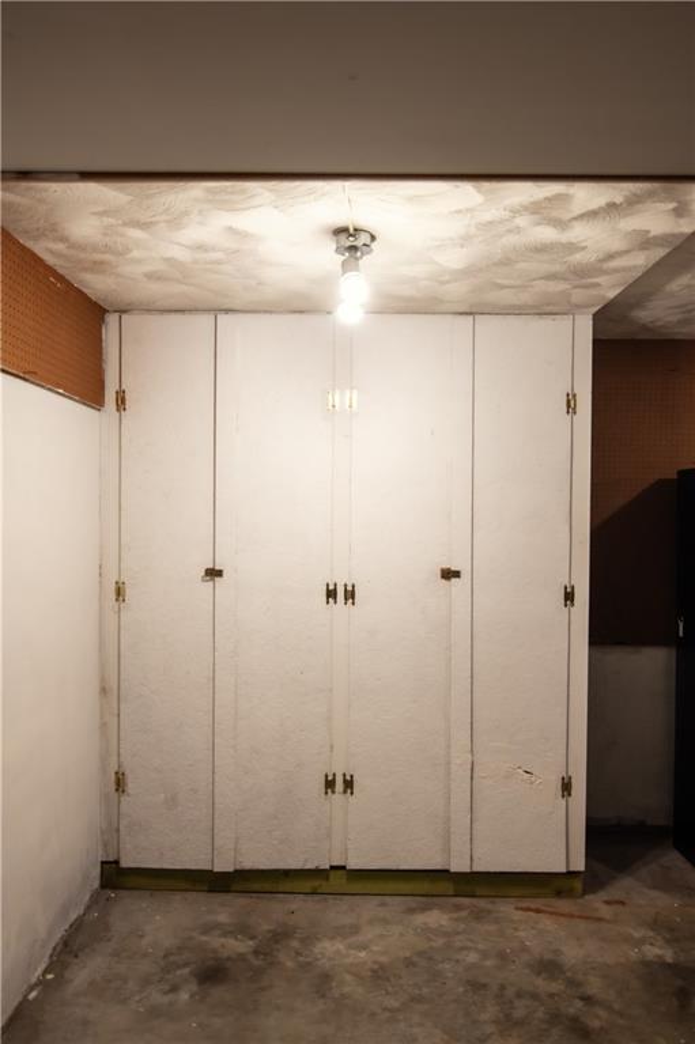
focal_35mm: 28
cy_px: 522
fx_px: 812
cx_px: 348
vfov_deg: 65.5
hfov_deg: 46.3
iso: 400
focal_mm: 28
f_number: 2.8
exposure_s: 1/200
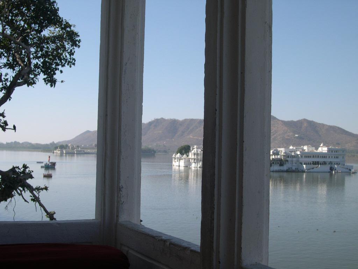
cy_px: 134
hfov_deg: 36.8
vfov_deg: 28.0
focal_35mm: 52
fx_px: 538
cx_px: 179
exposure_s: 1/171
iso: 100
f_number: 8.8
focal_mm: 11.1
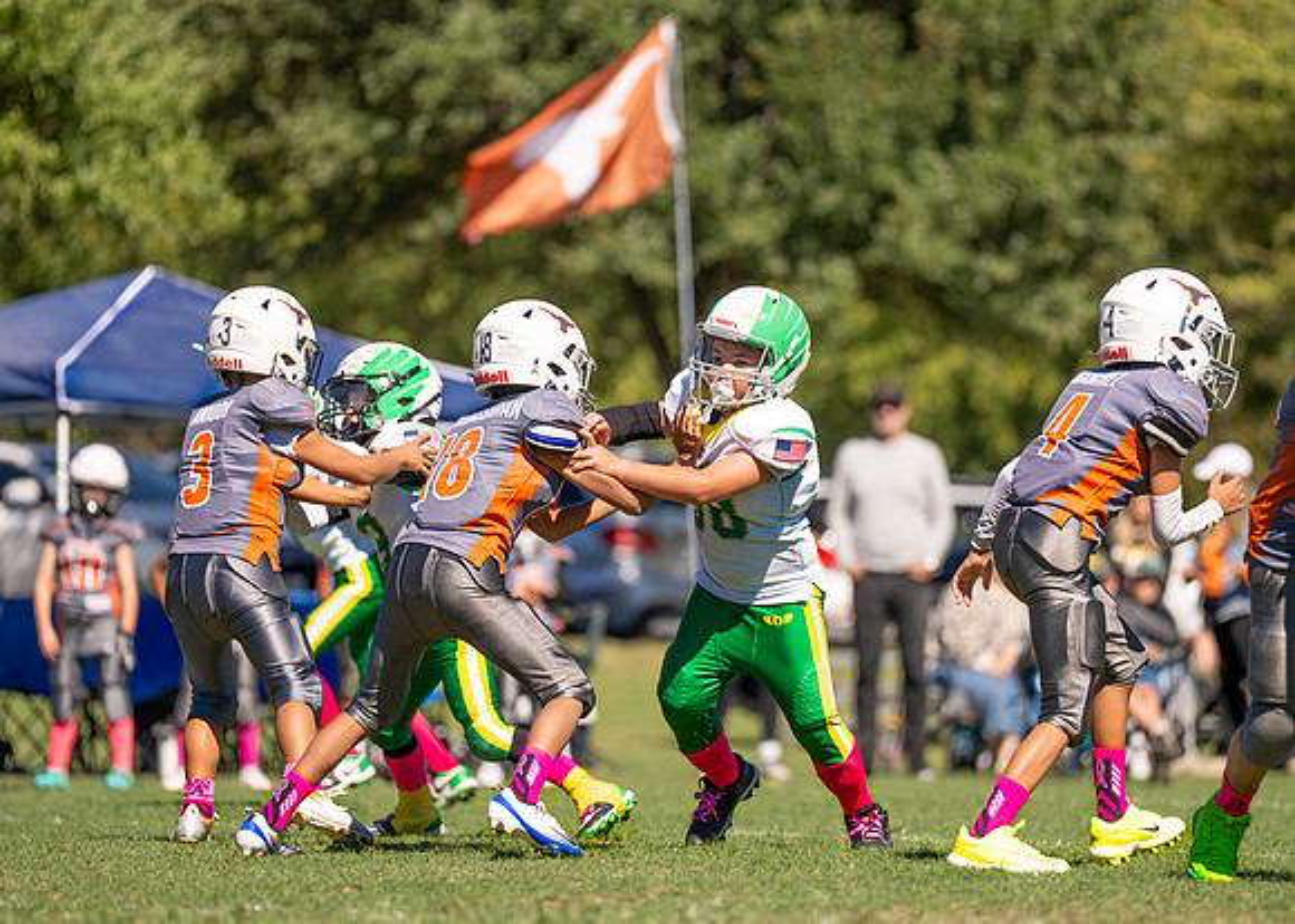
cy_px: 471
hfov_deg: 7.6
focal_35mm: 265
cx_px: 689
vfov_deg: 5.4
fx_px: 9730
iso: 160
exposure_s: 1/4000
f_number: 2.8
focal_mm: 200
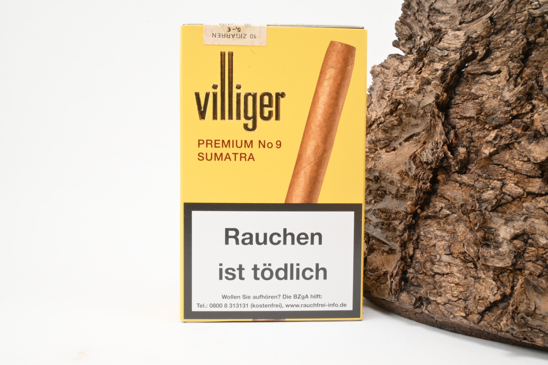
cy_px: 182
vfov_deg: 41.7
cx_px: 274
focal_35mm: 32
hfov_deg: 59.5
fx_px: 479
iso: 640
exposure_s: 1/15
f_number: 22
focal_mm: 21
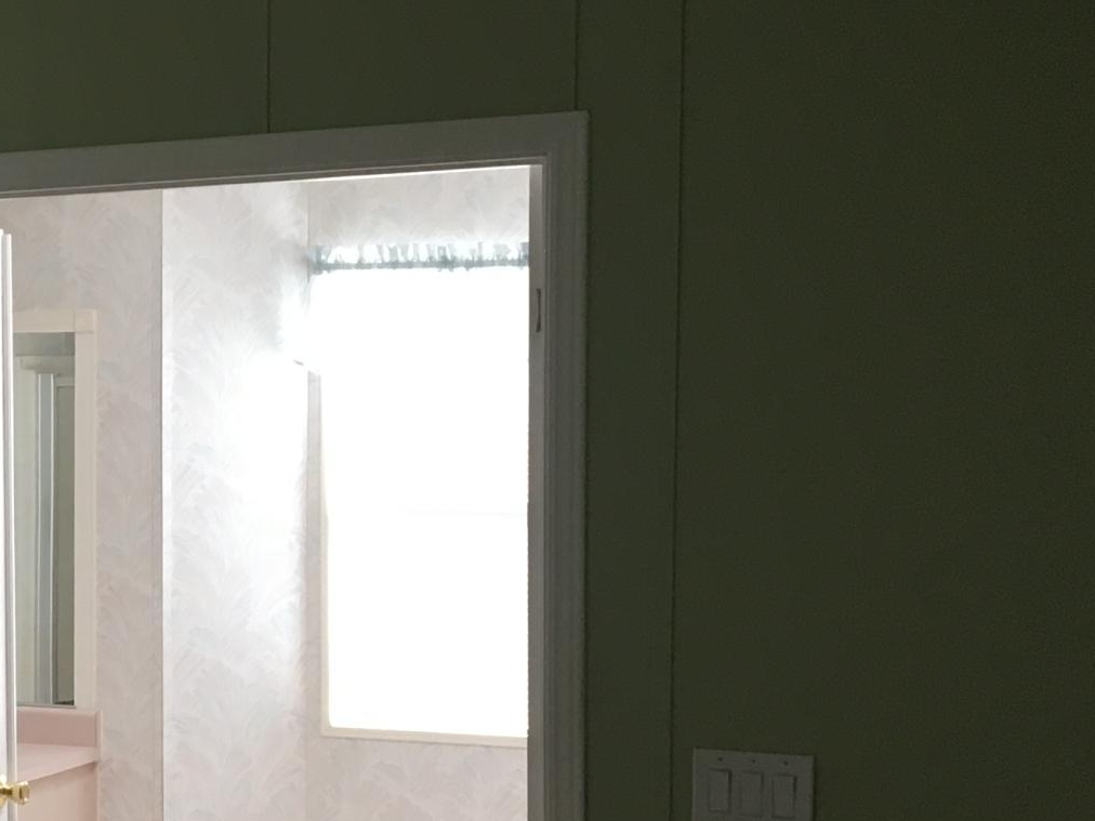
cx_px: -187
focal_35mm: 86
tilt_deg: -4.1
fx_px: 2720
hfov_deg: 21.3
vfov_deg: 17.1
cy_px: 596
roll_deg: -0.1
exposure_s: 1/30
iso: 40
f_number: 2.2
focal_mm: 4.15
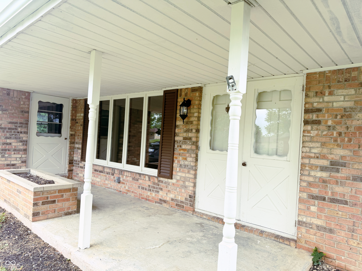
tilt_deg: +0.0
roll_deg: -3.0
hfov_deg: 71.6
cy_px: 136
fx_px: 251
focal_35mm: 24
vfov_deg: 56.8
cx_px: 181
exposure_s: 1/539
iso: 80
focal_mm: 6.76
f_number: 1.78
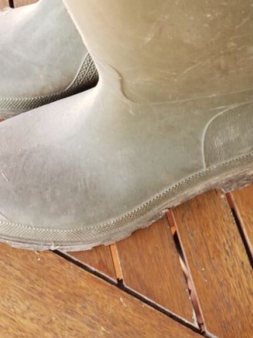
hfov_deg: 24.0
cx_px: 203
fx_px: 585
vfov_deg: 30.1
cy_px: 4
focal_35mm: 60
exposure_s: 1/60
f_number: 2.4
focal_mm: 4.3
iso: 64
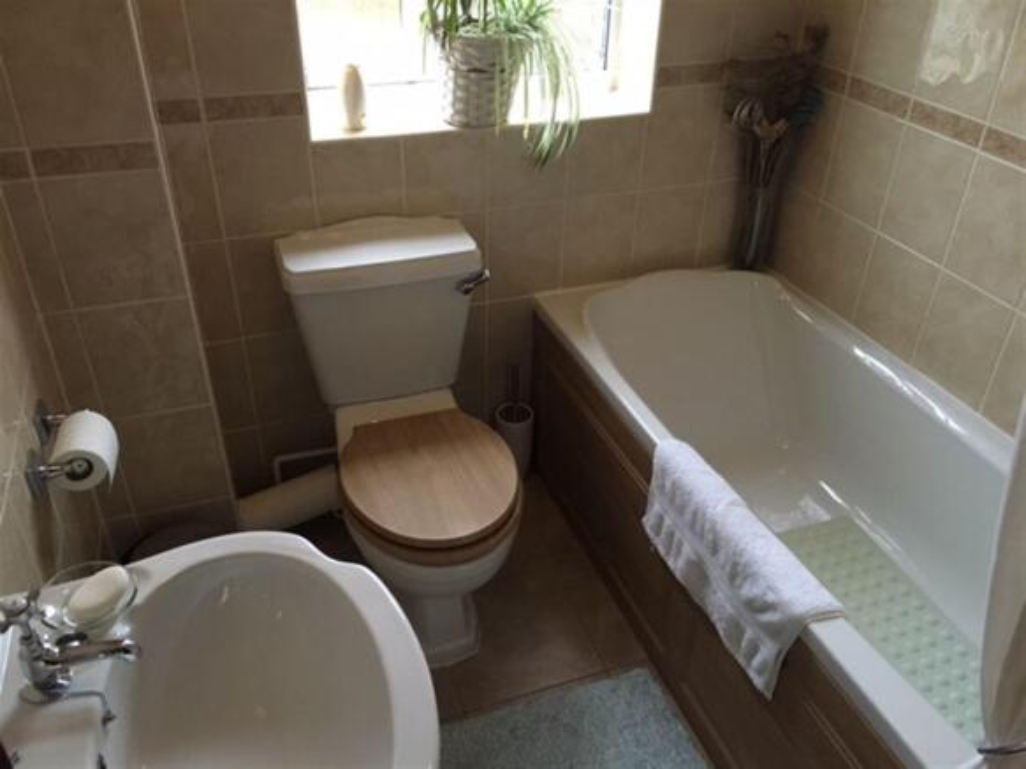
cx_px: 513
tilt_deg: -33.9
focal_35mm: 29
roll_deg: -1.1
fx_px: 859
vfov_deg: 48.2
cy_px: 384
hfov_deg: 61.7
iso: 200
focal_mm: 4.15
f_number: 2.2
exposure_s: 1/25
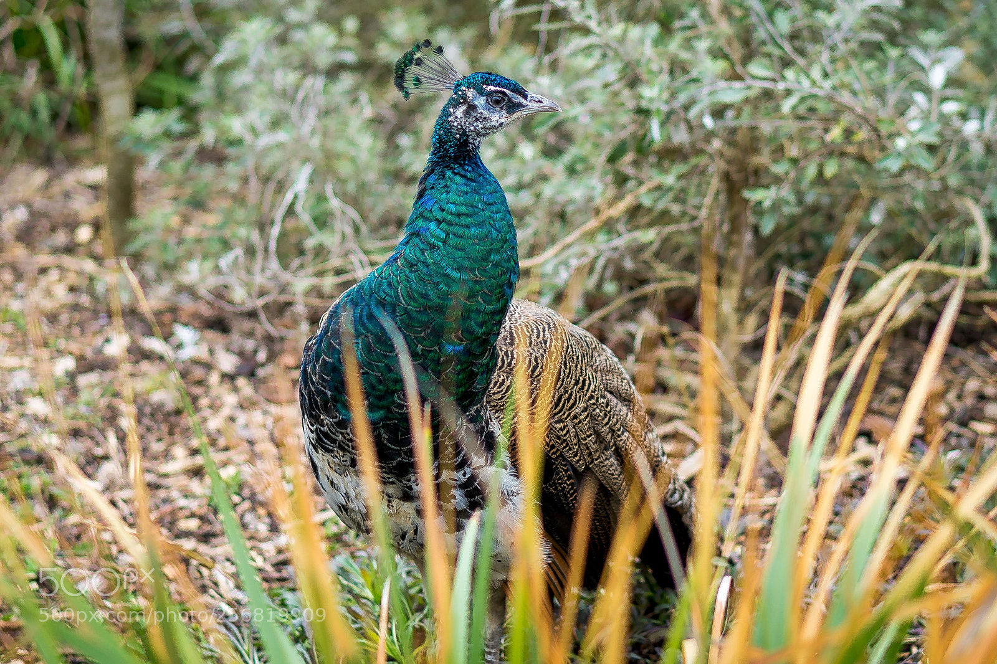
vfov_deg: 18.2
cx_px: 498
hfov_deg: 27.0
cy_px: 332
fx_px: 2077
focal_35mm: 75
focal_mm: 50
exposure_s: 1/500
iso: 100
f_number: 2
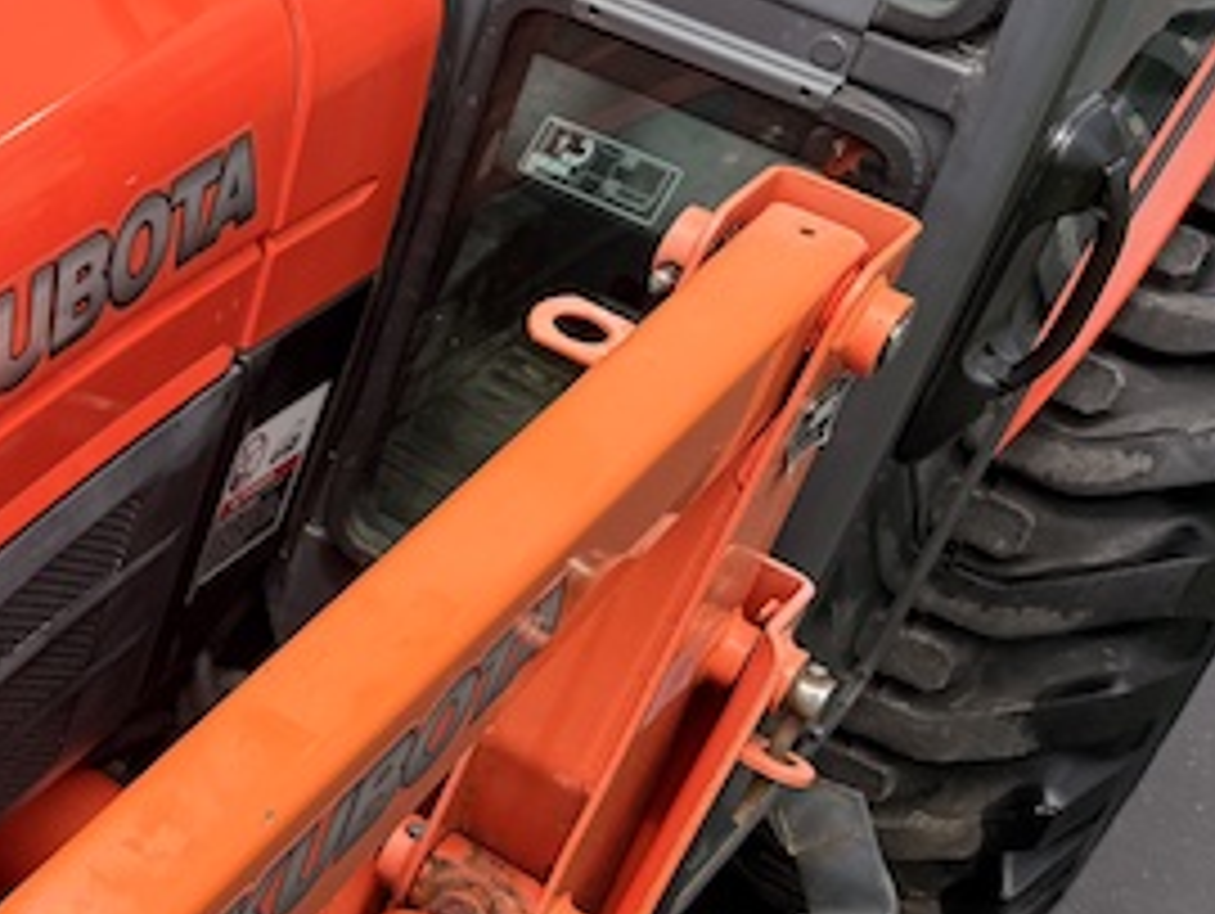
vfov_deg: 20.7
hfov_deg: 22.8
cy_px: 284
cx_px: -562
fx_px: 2494
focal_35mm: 71
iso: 80
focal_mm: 6.76
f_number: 1.78
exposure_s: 1/2703
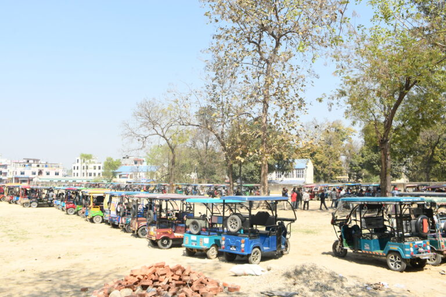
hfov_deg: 61.9
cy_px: 148
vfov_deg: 43.6
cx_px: 223
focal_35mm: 30
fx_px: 372
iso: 160
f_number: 4.5
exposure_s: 1/200
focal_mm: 20
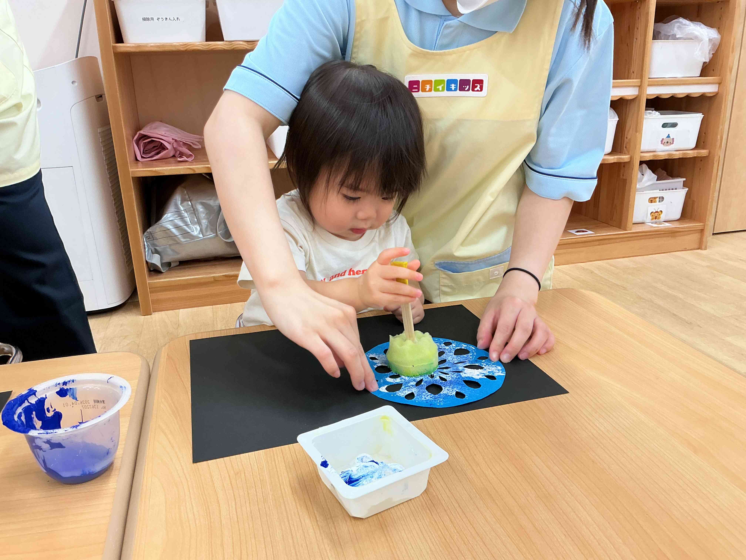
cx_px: 373
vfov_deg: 48.2
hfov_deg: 61.7
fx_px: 625
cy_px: 280
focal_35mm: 29
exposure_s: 1/60
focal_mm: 3
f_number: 1.8
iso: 50
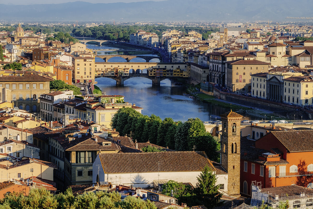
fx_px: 1052
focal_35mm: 121
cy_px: 104
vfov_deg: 11.3
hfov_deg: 16.9
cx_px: 156
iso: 200
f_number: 8
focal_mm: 80.4
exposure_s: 1/250
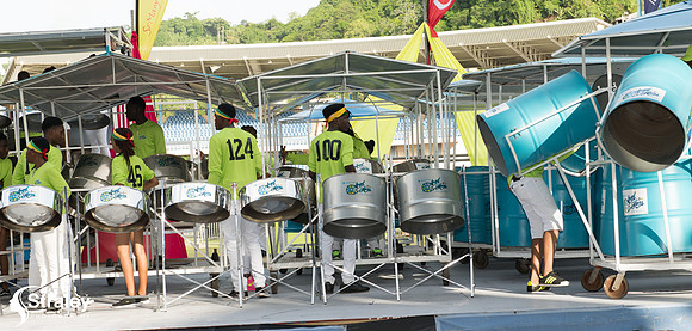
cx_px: 343
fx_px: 1356
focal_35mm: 77
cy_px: 204
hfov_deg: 28.6
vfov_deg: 13.9
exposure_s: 1/125
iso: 250
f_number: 9
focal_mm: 70
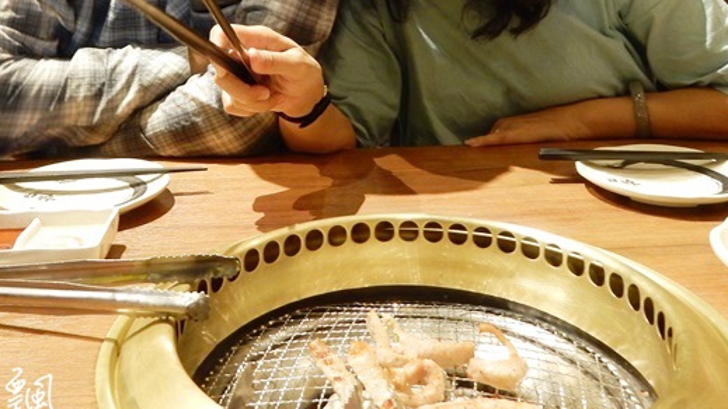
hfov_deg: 48.2
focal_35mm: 42
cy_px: 18
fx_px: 811
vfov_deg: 27.1
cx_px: 313
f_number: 3.7
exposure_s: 1/13
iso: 400
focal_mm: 4.5
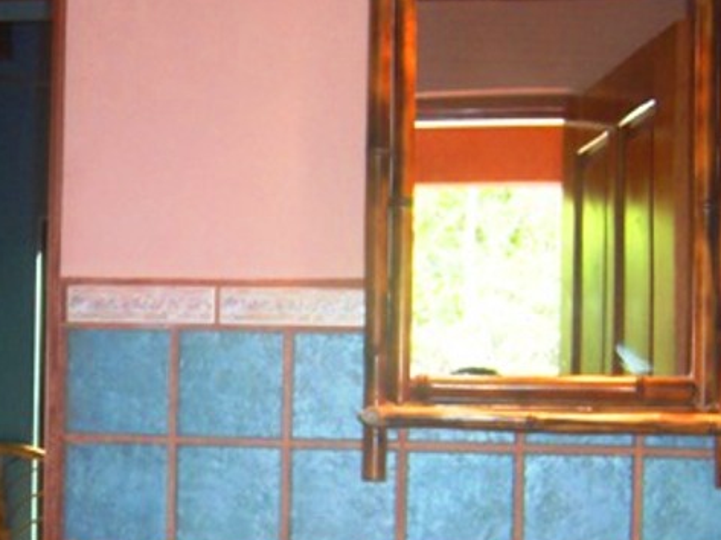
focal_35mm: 78
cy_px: 412
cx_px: 215
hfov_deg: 24.9
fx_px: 1623
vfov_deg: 18.7
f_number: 2.8
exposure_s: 1/60
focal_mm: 5.6
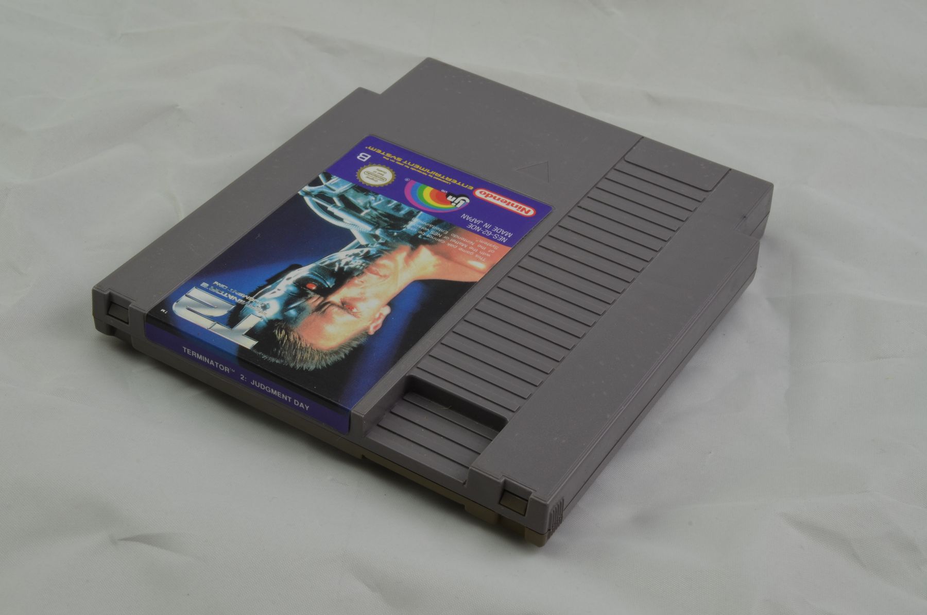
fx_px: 1542
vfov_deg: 22.5
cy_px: 308
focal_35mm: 60
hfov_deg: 33.5
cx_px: 464
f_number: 20
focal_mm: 40
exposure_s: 1/2.5
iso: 100
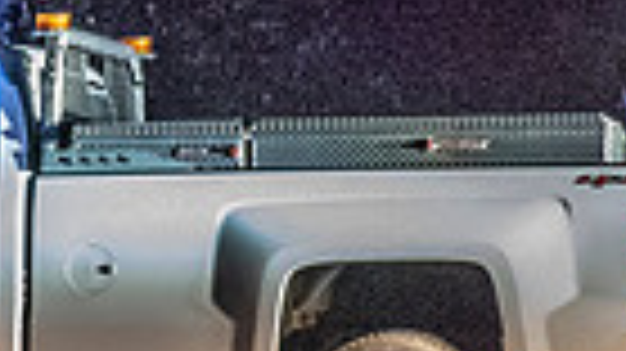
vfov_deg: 1.6
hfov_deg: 2.9
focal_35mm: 743
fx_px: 12326
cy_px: 128
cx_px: 256
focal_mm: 105
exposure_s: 1/60
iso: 16000
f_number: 4.5
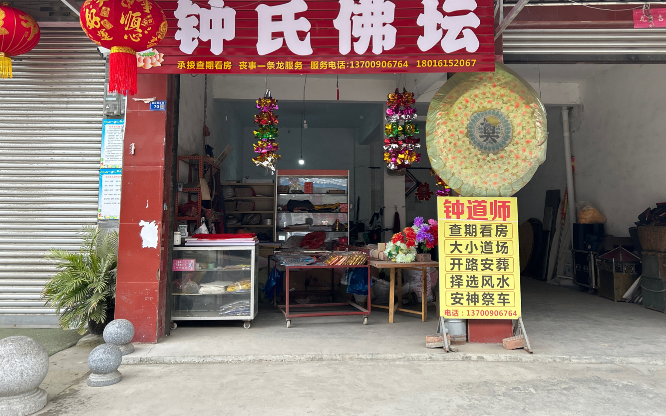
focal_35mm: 31
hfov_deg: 61.2
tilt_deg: +6.2
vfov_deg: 40.1
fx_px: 563
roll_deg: +0.1
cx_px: 333
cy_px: 138
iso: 64
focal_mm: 5.7
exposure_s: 1/121
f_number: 1.5
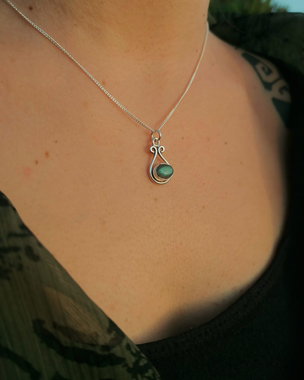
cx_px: 151
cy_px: 189
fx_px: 371
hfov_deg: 44.5
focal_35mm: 33
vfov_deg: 54.2
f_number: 1.8
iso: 50
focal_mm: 4.75
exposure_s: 1/626
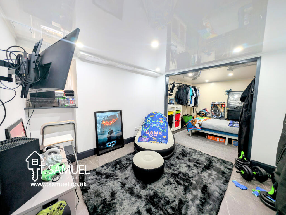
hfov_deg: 110.5
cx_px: 143
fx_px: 99
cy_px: 108
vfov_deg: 94.6
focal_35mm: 12
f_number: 1.95
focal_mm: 2.23
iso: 72
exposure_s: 1/18.6
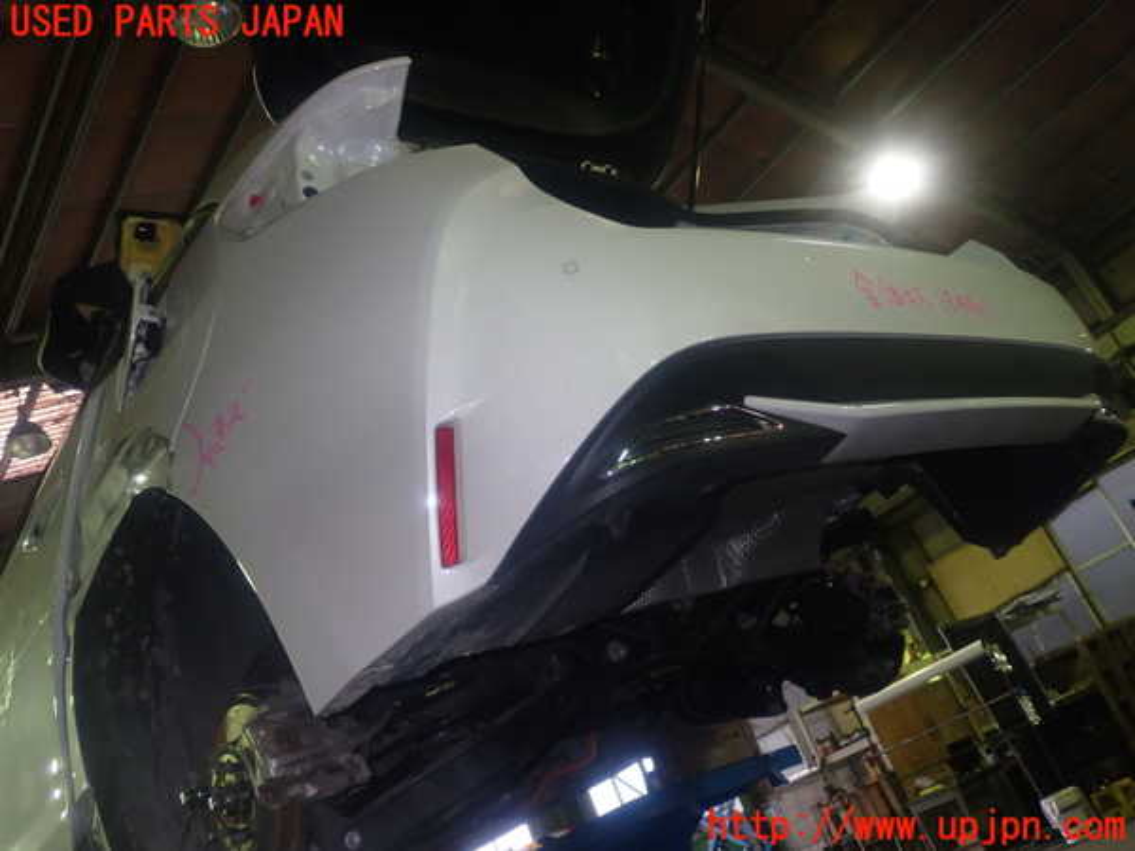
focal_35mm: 32
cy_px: 426
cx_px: 568
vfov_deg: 44.2
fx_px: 1049
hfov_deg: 56.8
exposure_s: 1/30
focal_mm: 5.79
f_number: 2.4
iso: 320
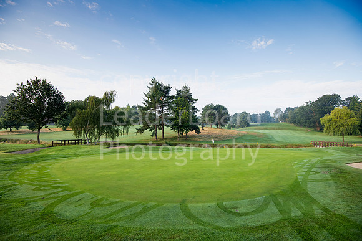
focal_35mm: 16
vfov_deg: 73.8
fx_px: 161
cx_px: 181
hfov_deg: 96.7
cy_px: 120
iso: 400
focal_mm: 16
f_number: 5.6
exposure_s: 1/320
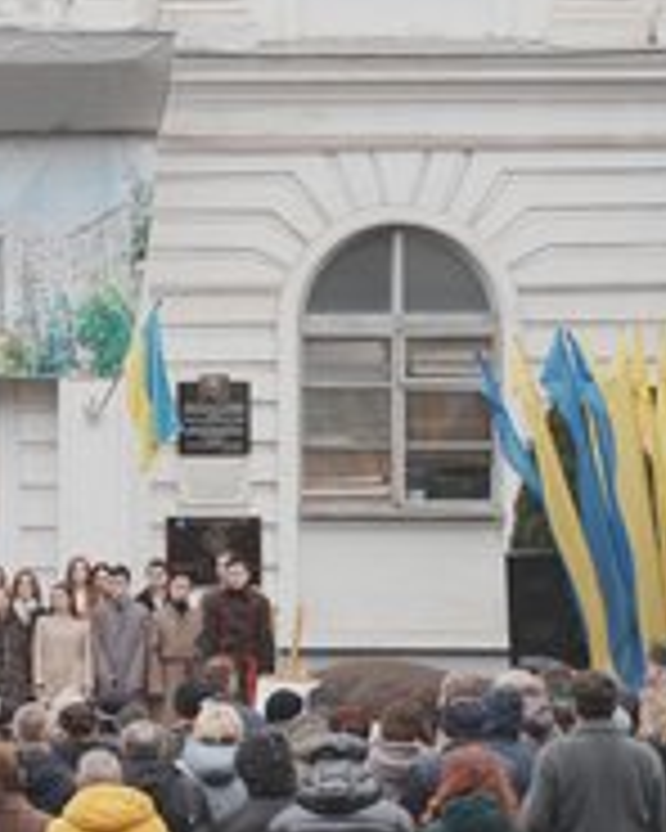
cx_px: -130
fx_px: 3745
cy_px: 477
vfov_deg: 12.7
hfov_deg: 10.0
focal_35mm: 152
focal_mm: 75
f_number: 5.6
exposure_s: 1/160
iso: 200
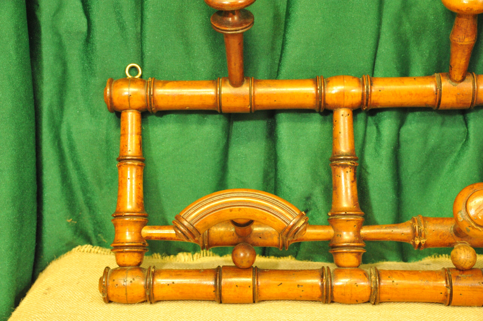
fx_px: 885
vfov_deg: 20.6
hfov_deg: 30.5
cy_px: 160
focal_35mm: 66
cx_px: 242
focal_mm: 66
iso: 6400
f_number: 10
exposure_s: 1/20
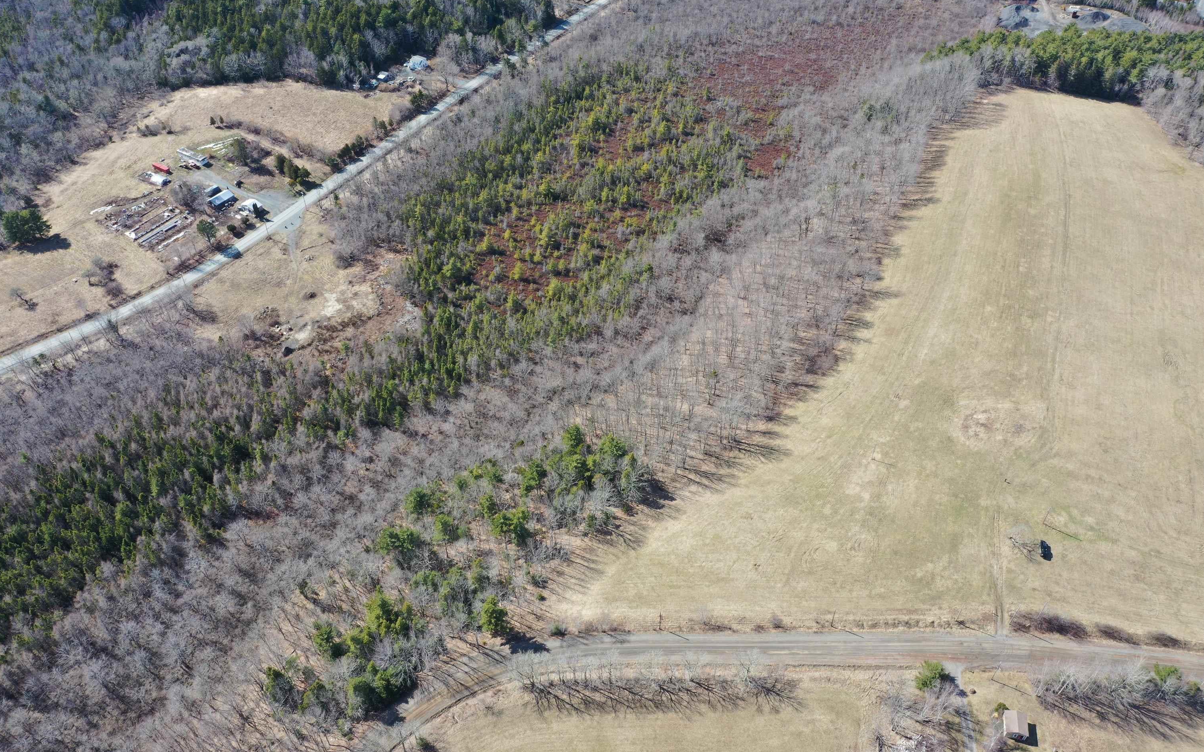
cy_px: 354
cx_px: 611
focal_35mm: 29
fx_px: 952
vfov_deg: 43.1
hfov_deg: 64.6
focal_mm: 10.26
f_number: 7.1
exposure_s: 1/120
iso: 100
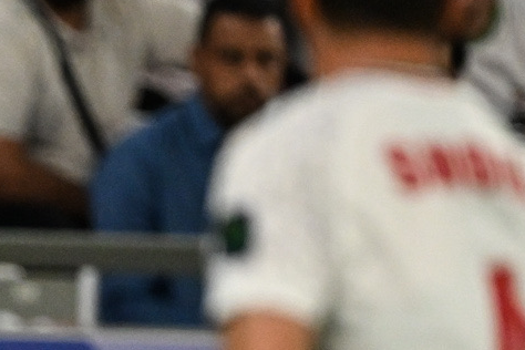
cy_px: 755
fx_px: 37797
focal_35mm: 2592
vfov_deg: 0.5
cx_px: -456
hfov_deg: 0.8
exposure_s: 1/2000
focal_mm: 600
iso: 3200
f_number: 4
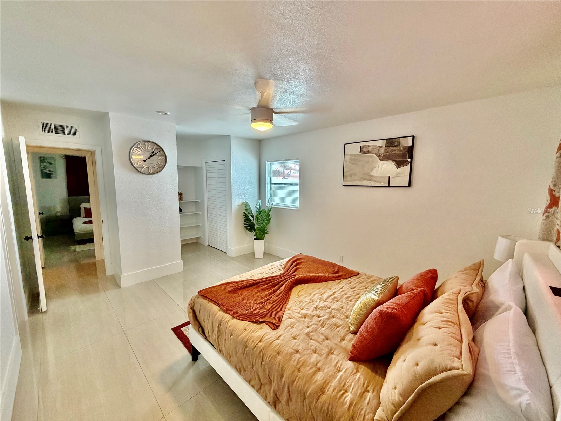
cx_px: 280
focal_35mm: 14
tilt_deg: -7.9
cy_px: 210
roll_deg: -0.4
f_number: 2.2
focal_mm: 2.22
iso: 320
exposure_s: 1/60
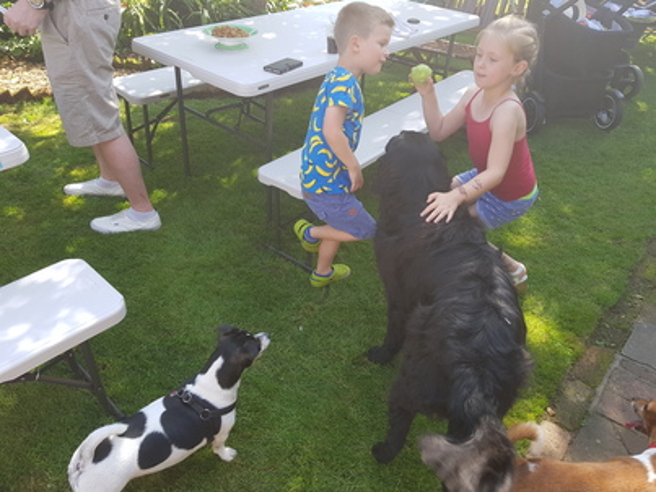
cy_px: 246
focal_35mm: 26
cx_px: 328
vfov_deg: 53.0
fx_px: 493
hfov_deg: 67.3
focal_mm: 4.2
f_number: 1.7
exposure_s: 1/286
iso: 40
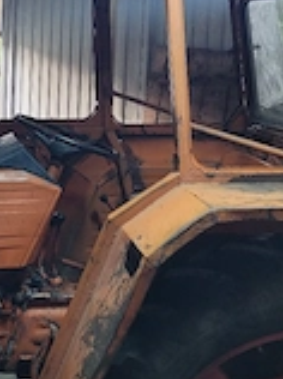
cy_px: 96
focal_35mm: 66
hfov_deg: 21.4
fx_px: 721
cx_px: 2
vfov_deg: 29.0
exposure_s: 1/50
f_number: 1.8
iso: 200
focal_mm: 5.4
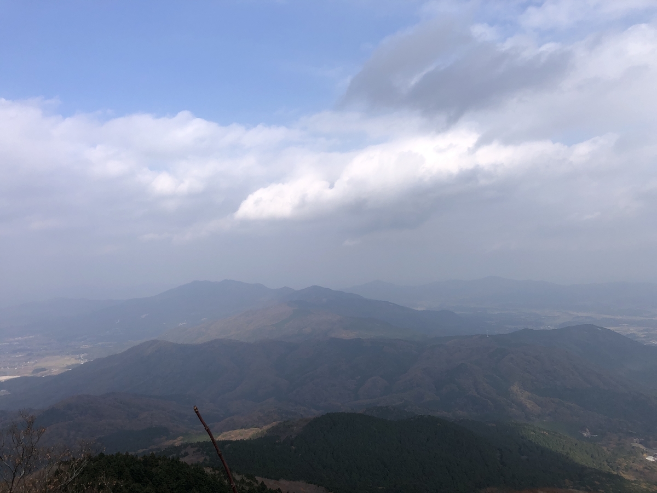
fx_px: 531
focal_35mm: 28
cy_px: 246
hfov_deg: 63.4
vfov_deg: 49.7
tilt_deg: +2.3
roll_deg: +1.8
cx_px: 328
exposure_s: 1/2525
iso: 25
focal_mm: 3.99
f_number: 1.8
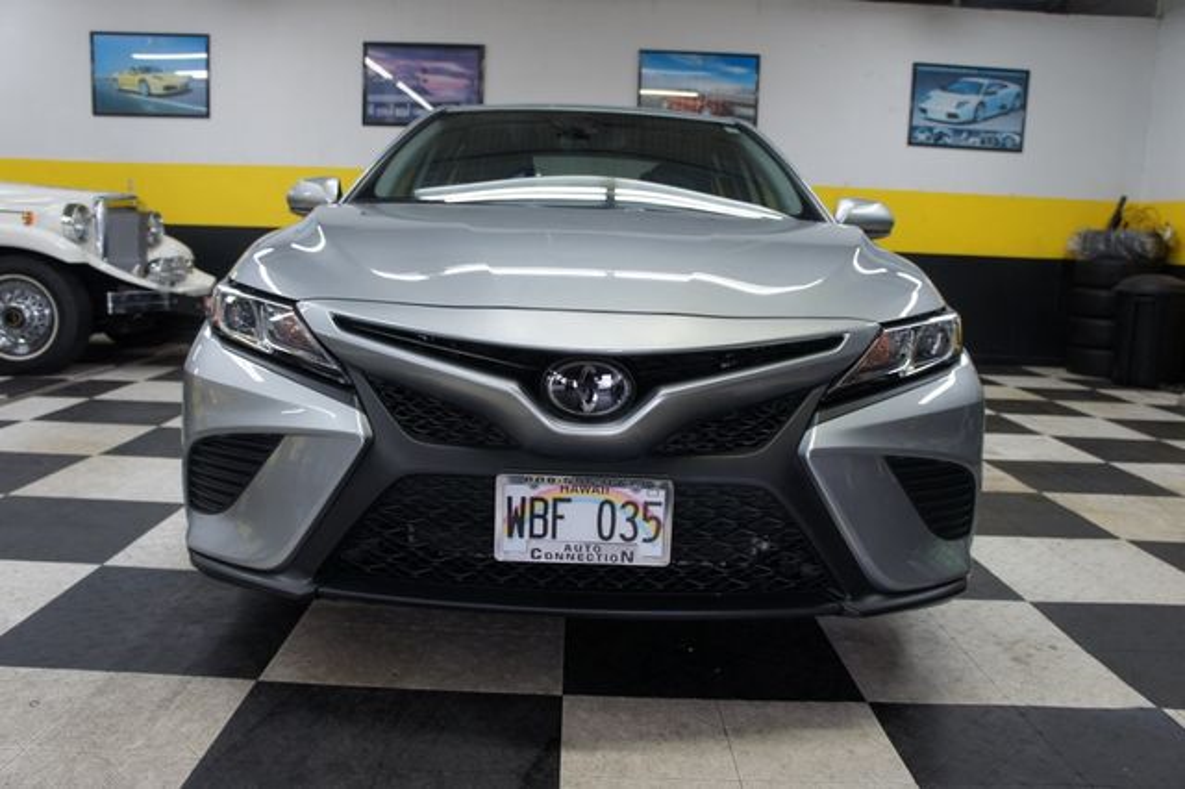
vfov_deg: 45.6
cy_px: 394
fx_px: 938
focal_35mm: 28
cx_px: 592
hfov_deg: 64.6
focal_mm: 19
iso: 200
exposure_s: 1/30
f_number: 4
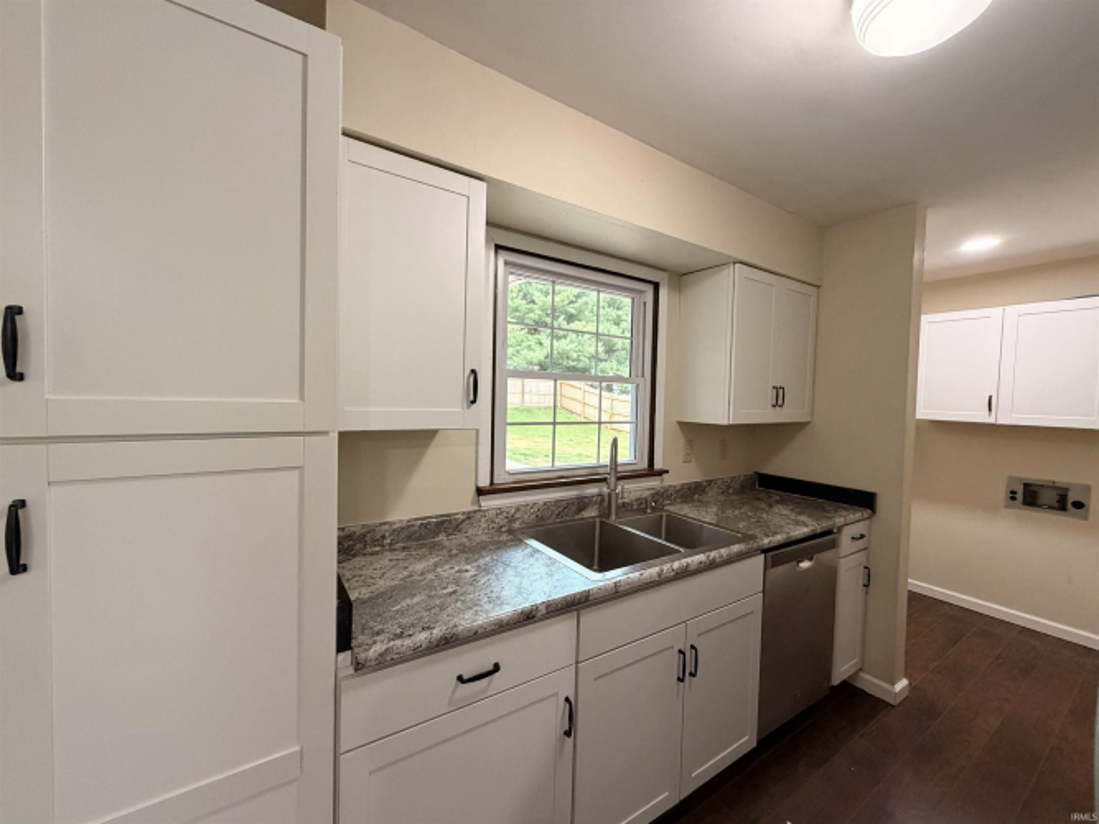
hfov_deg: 102.1
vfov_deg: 85.7
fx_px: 444
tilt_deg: -2.5
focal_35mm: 14
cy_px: 412
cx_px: 550
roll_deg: -0.3
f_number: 2.2
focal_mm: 2.22
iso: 400
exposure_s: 1/60
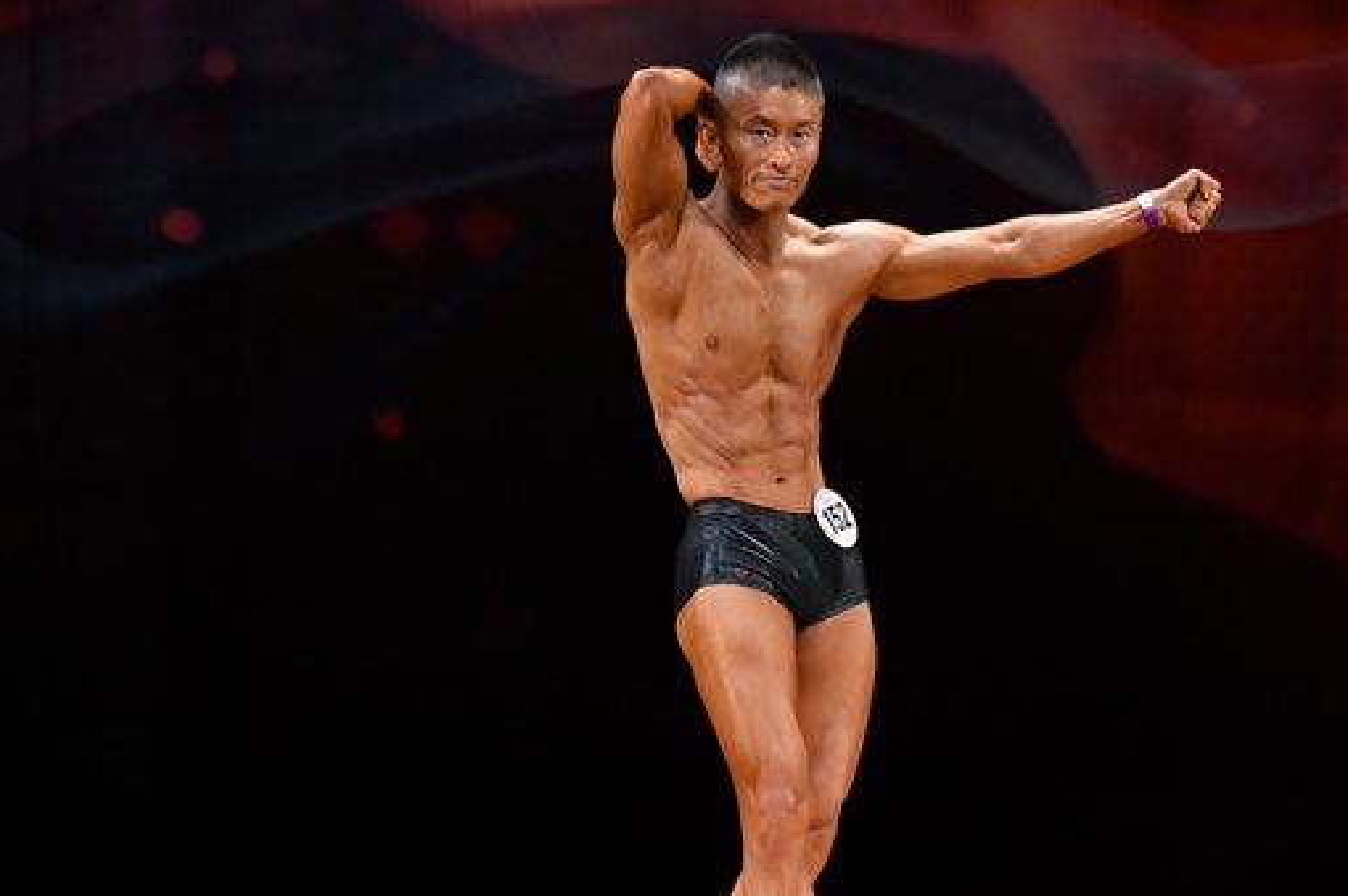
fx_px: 12793
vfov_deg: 4.0
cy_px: 592
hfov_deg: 6.0
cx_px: 895
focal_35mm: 342
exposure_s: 1/400
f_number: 5.6
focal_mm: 150
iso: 3200
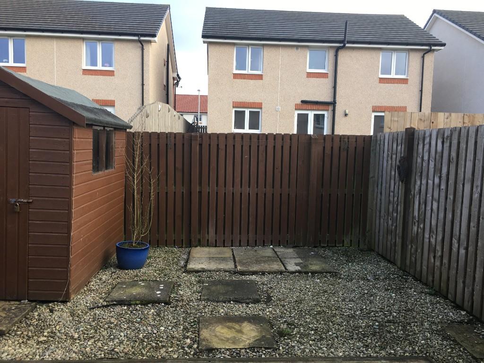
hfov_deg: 61.7
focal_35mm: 29
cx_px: 242
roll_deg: -1.6
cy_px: 182
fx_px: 405
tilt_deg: -5.2
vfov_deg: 48.2
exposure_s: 1/127
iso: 25
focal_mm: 4.15
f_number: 2.2
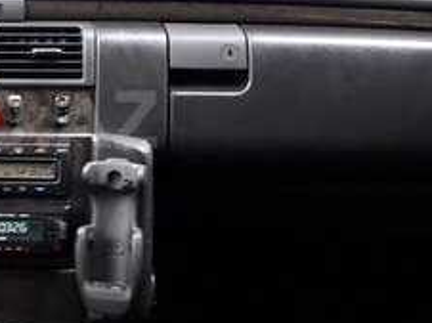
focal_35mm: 79
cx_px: -38
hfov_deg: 23.3
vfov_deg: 18.6
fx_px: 985
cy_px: 119
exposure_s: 1/50
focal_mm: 3.6
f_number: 1.9
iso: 200
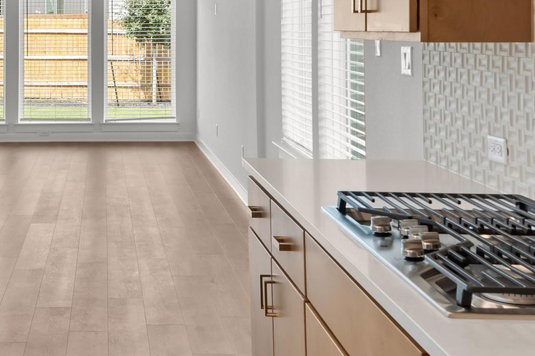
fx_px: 936
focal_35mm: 63
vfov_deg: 21.3
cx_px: 110
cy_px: 72
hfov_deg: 31.1
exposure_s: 1/15
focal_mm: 22
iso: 200
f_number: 8
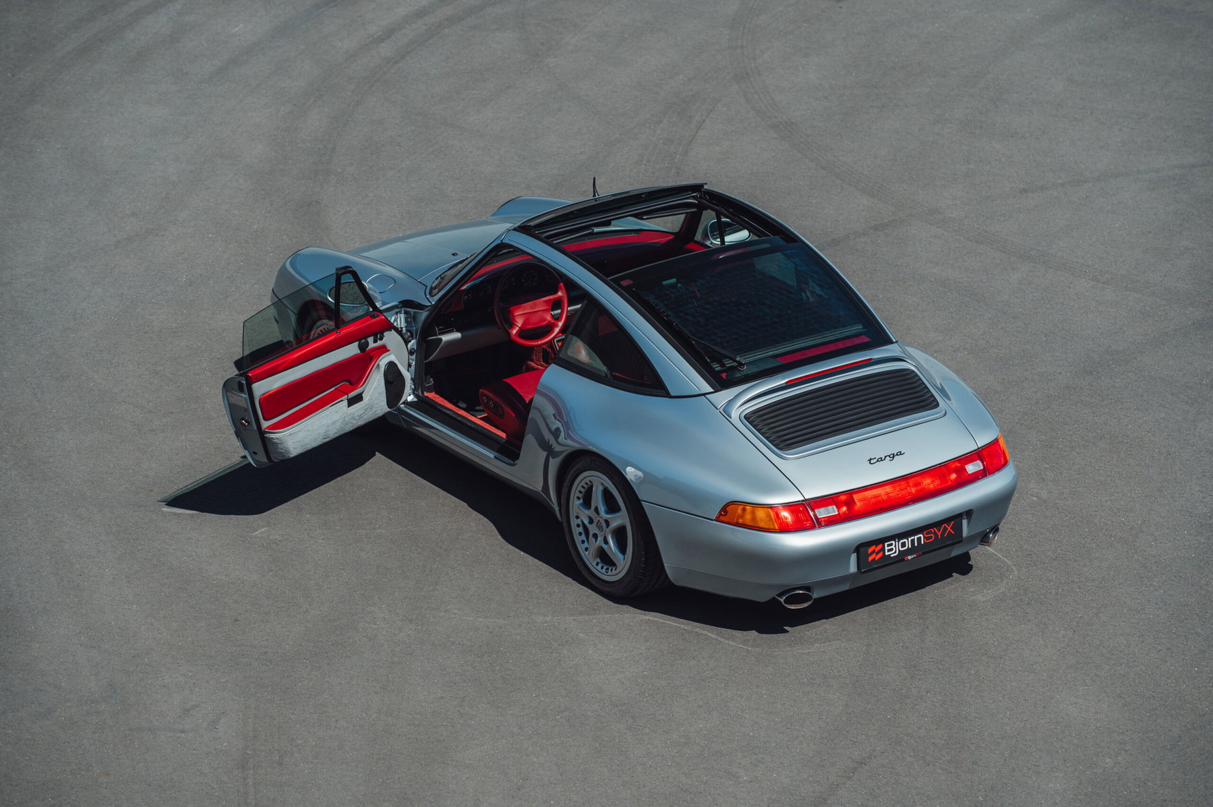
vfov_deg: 12.2
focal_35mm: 112
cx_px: 606
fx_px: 3771
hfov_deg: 18.3
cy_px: 404
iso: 100
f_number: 4.5
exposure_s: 1/400
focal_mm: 112
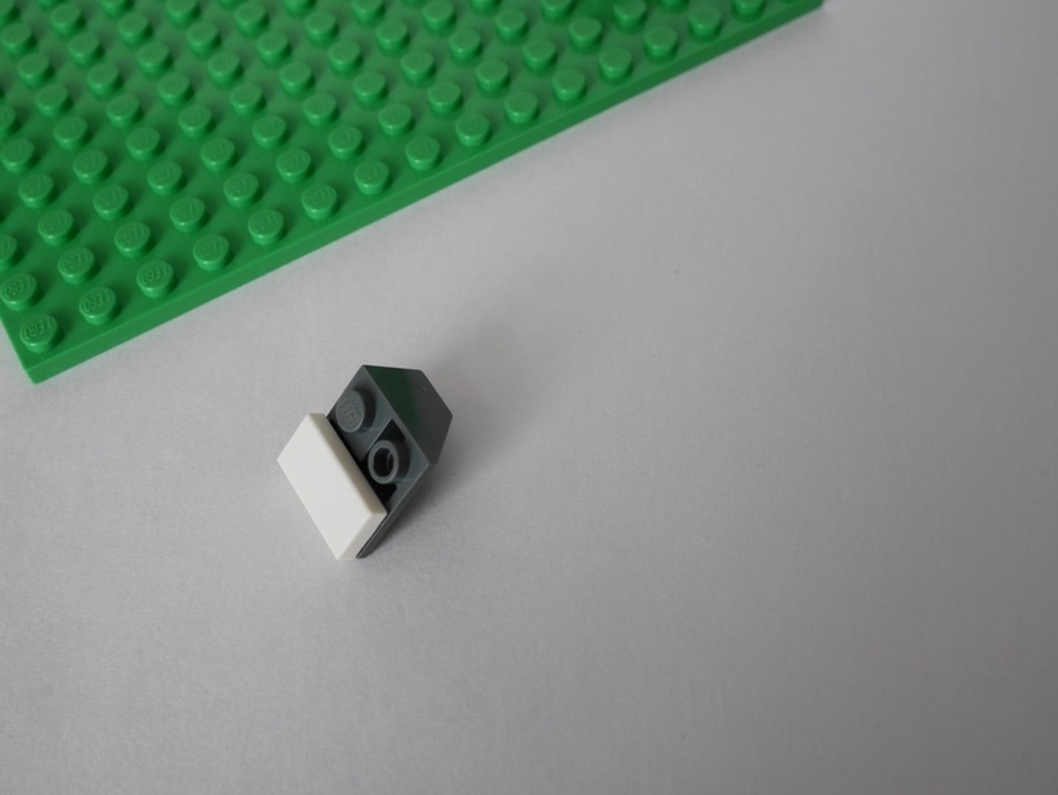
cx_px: 529
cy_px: 398
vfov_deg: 36.0
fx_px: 1223
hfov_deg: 46.8
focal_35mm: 40
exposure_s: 1/60
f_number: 6.3
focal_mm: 20
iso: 400
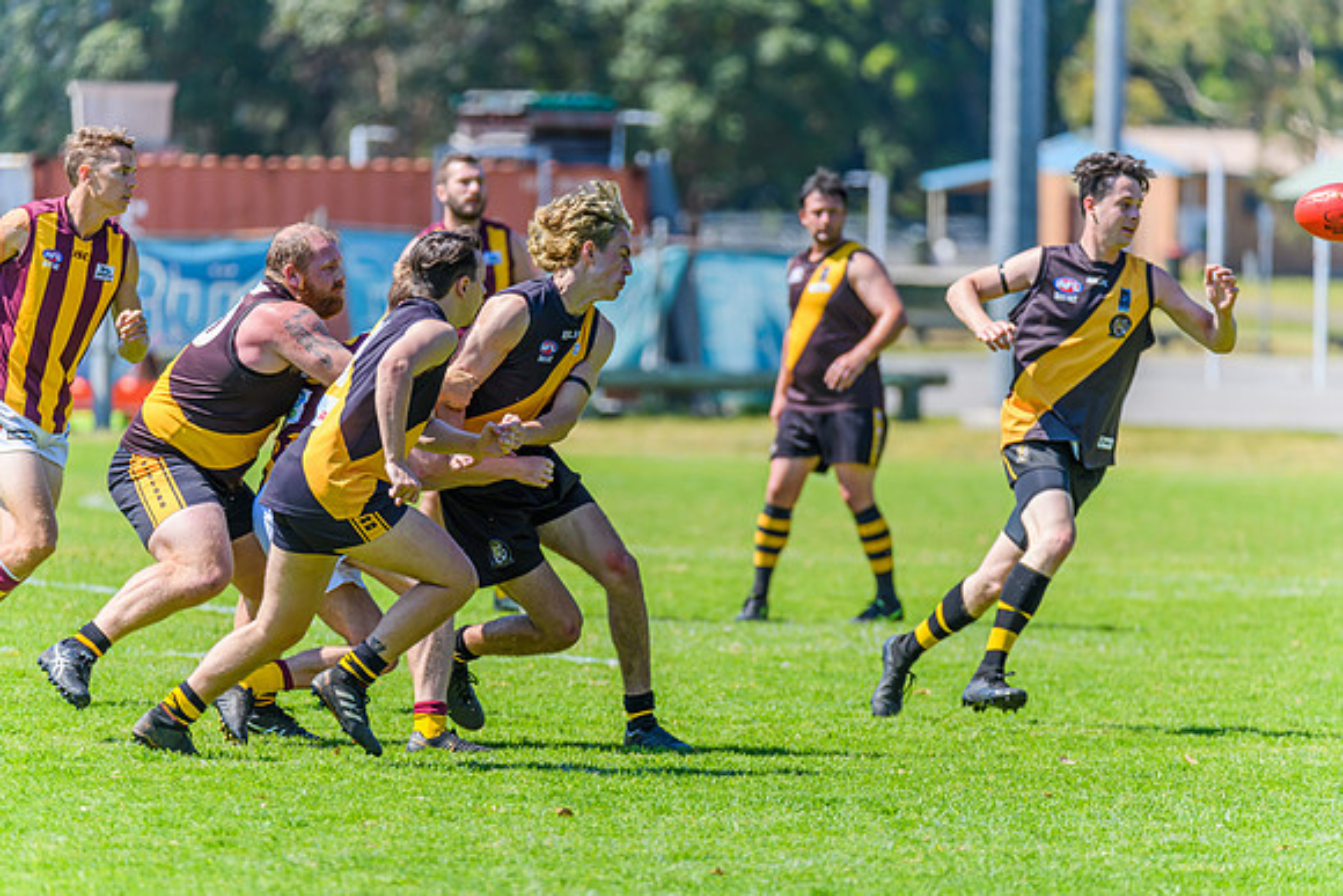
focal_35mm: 380
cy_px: 448
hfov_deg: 5.4
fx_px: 14179
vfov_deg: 3.6
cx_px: 672
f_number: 6
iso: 800
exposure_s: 1/1600
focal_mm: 380
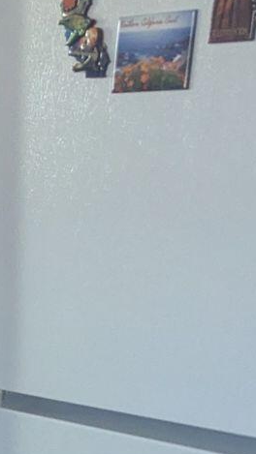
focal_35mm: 107
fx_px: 1291
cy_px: 590
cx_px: -408
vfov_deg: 18.6
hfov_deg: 9.7
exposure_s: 1/256
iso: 1229
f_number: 1.85
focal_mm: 6.81
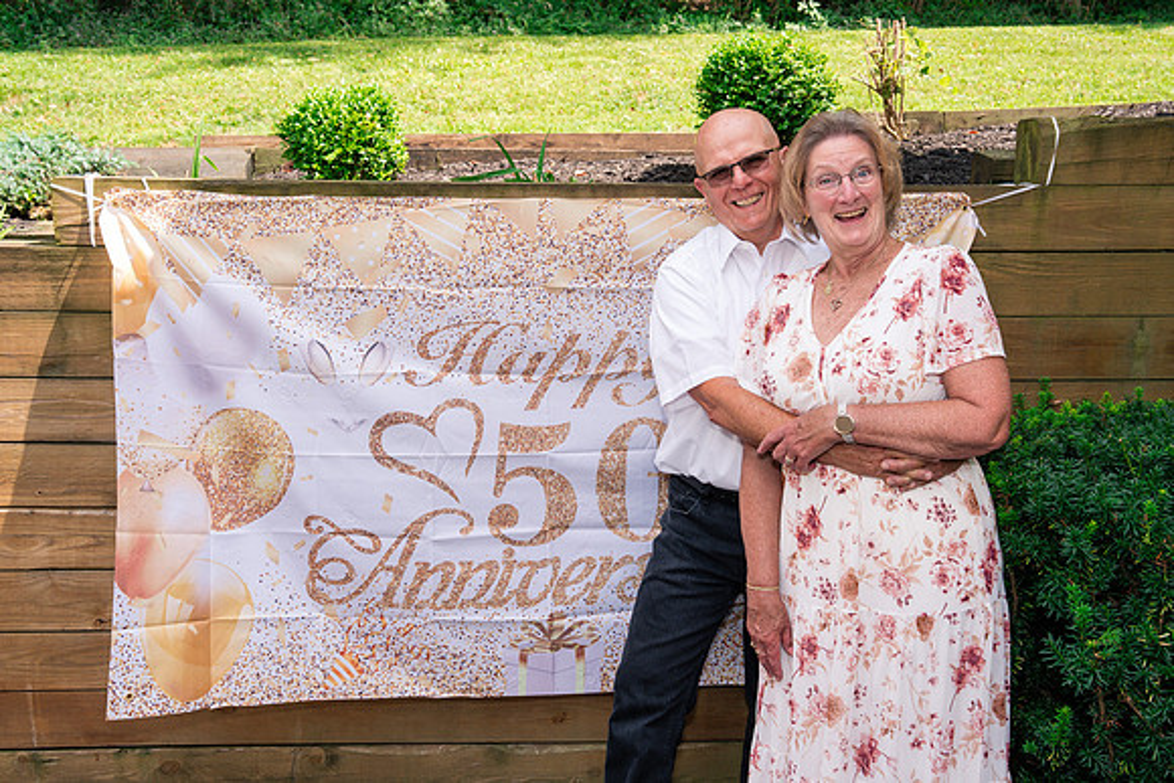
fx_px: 1174
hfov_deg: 53.1
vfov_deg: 36.9
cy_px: 392
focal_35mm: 36
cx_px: 587
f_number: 8
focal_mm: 36
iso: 400
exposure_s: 1/250
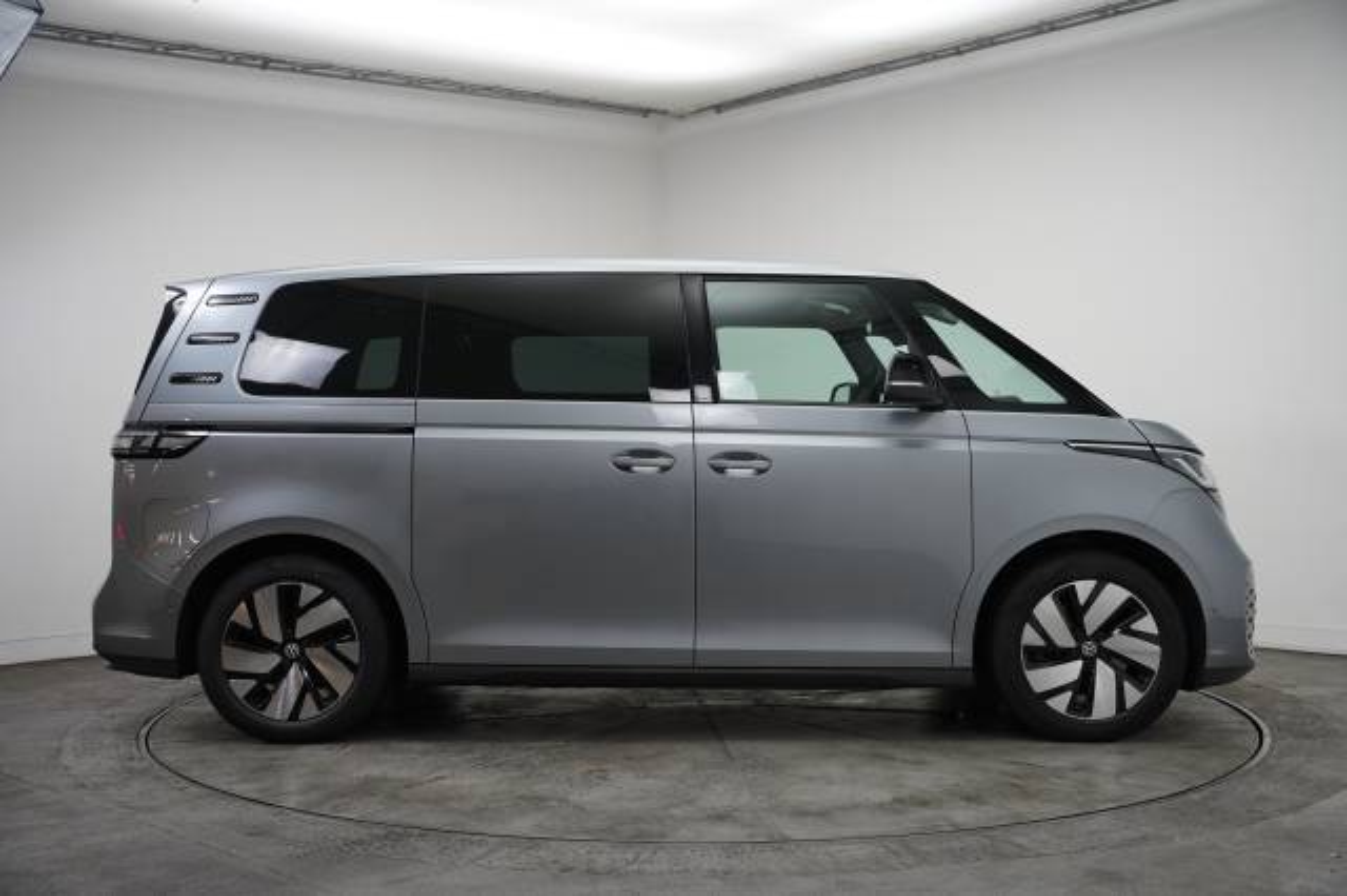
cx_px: 674
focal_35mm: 37
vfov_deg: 35.6
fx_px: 1395
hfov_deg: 51.5
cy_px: 448
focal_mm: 37.3
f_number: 4
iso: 1250
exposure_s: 1/160
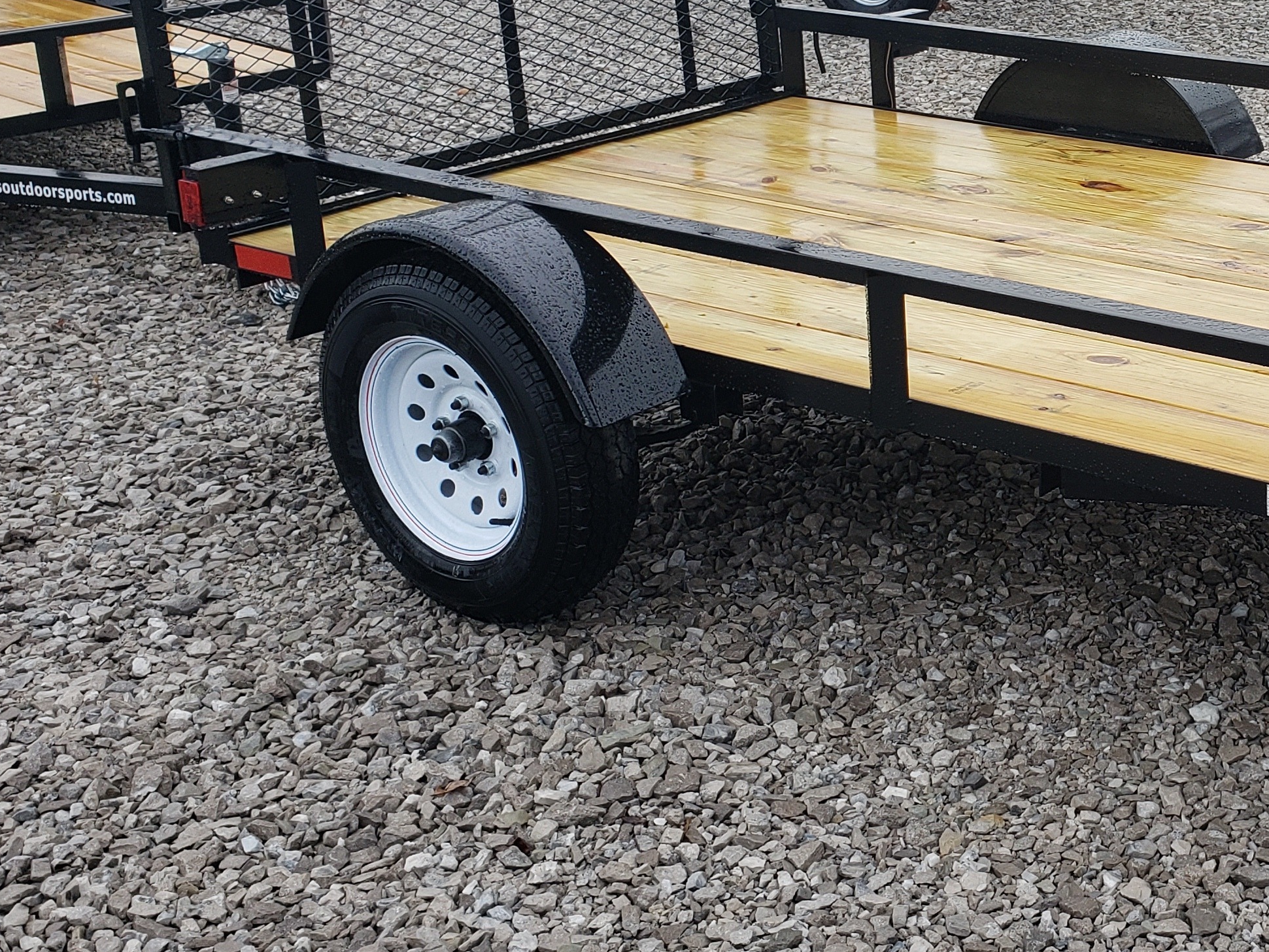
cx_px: 1256
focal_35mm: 54
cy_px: 316
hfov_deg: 32.8
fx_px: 1980
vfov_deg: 26.9
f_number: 2.4
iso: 50
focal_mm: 4.3
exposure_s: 1/245
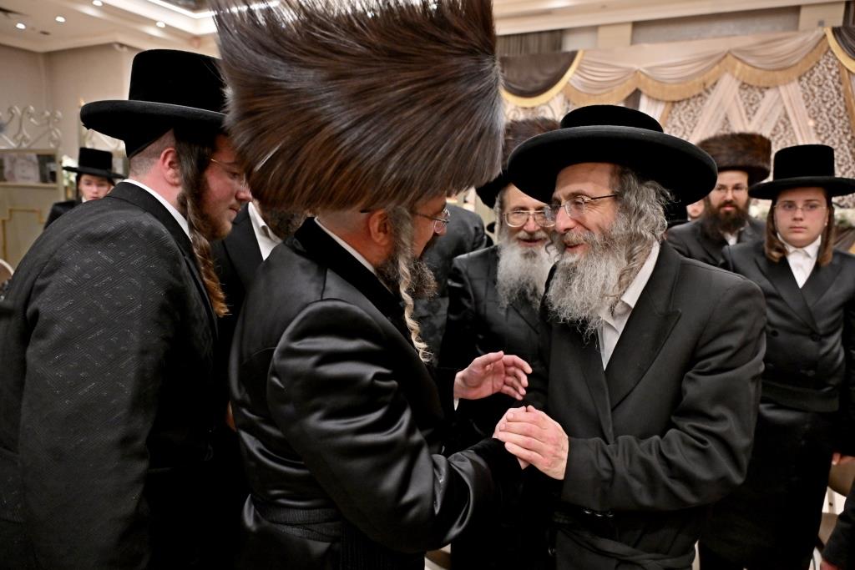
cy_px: 285
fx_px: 570
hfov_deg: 73.7
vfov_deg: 53.1
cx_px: 428
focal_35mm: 24
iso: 1250
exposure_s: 1/250
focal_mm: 24
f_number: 4
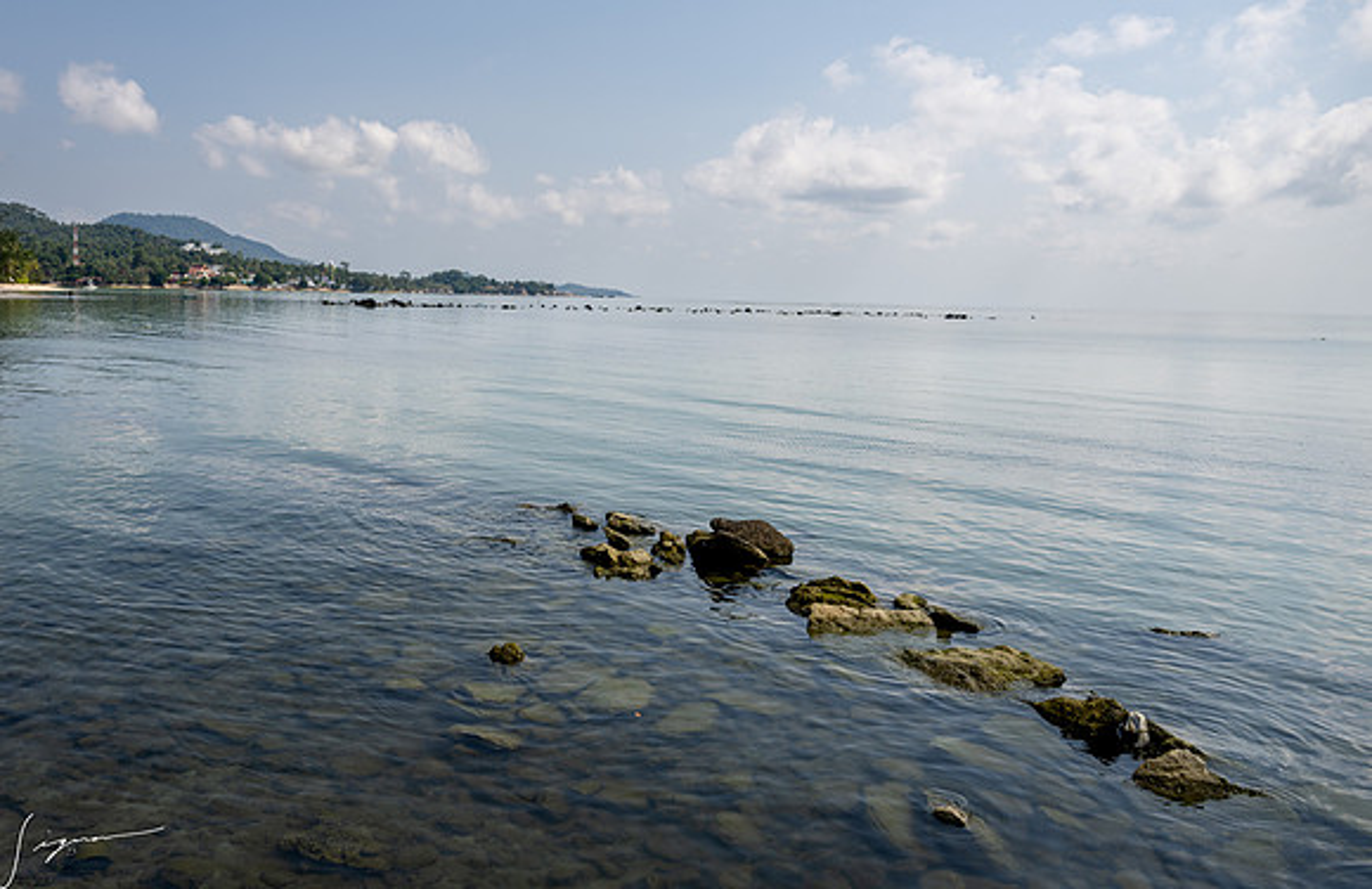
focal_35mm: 29
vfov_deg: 44.5
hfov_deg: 64.4
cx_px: 566
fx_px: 1081
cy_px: 359
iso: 64
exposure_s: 1/500
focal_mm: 24
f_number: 5.6
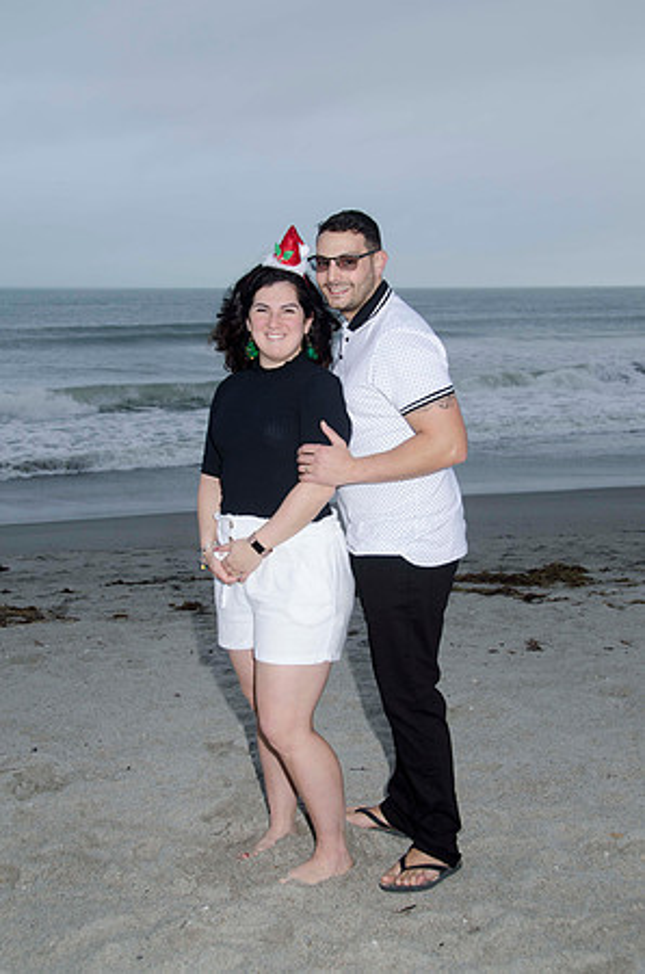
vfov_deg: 41.2
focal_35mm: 48
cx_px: 322
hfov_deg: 27.9
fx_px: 1296
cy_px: 487
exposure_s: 1/80
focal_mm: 32
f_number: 5.6
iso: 100
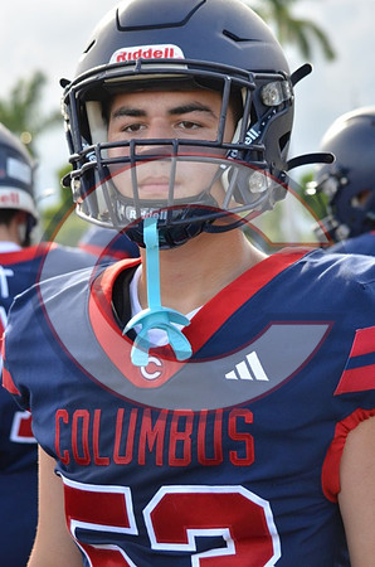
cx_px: 188
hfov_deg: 14.6
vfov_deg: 22.0
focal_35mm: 93
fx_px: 1460
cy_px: 284
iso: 500
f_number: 6.3
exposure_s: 1/640
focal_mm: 62
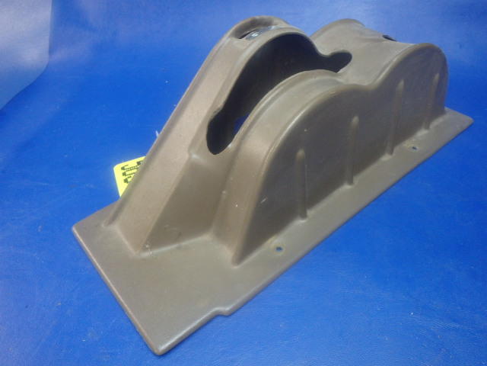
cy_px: 183
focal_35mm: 28
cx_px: 244
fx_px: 394
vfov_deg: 49.7
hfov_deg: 63.4
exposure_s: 1/30
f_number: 3.9
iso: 500
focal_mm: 5
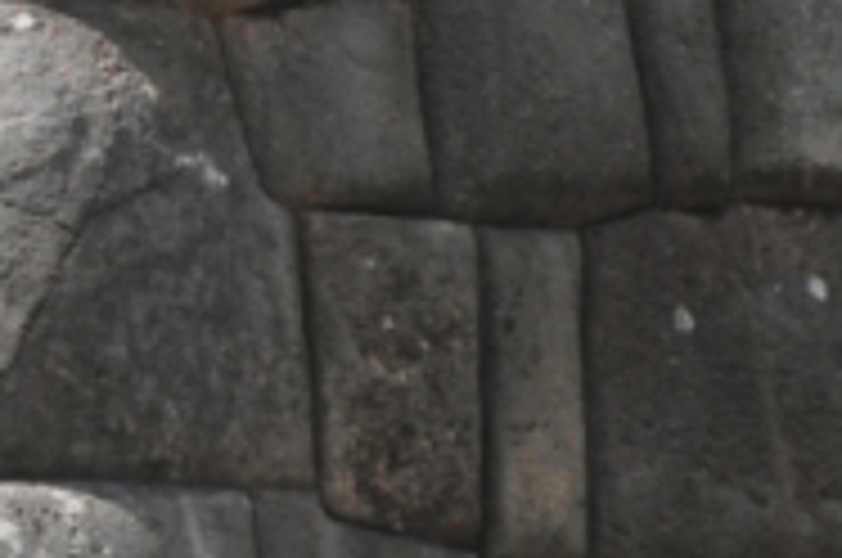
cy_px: -670
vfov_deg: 1.2
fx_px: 25911
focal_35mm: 1110
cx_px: -1216
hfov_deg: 1.9
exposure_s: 1/350
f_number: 9.5
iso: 200
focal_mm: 135
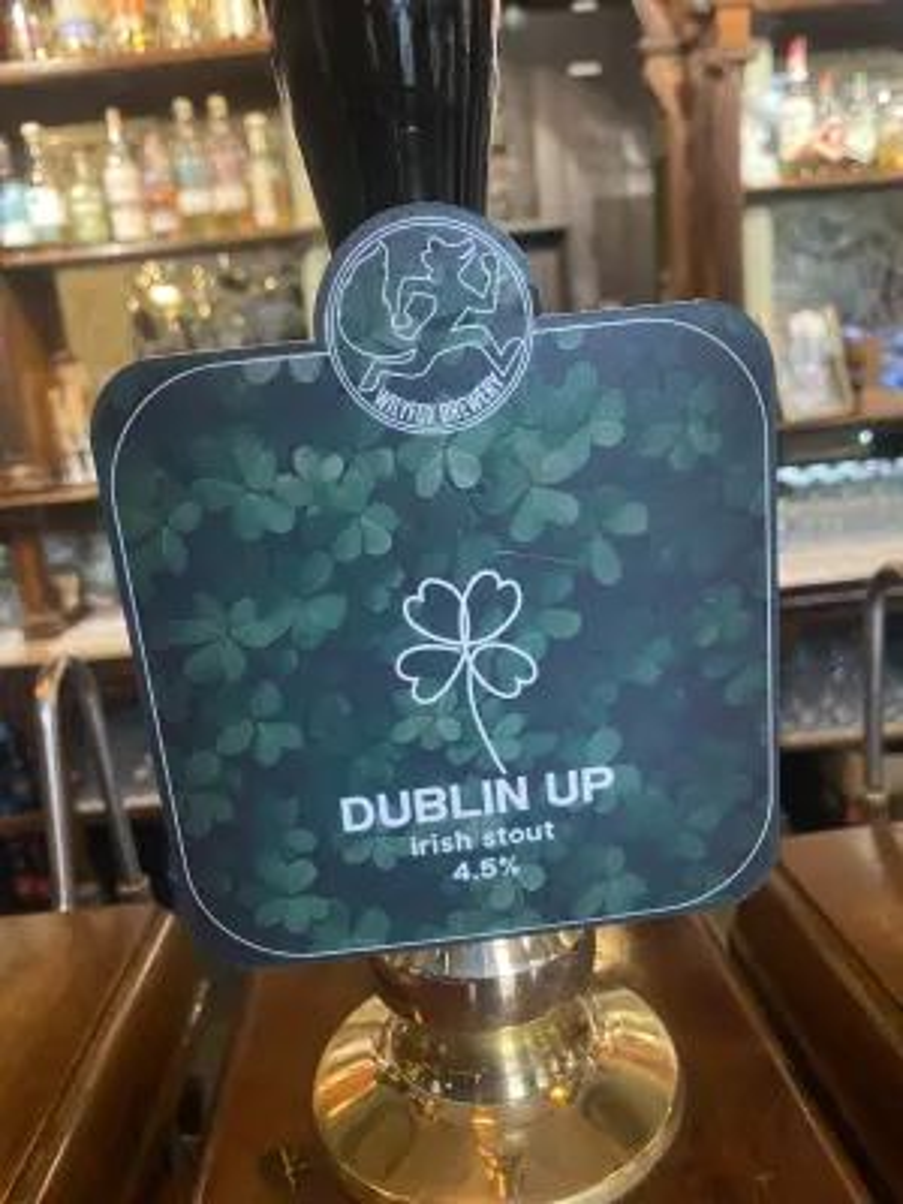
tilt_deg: -14.0
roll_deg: +6.2
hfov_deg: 53.1
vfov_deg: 67.3
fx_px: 904
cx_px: 452
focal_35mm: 26
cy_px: 602
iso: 500
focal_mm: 4.25
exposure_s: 1/25
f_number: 1.8
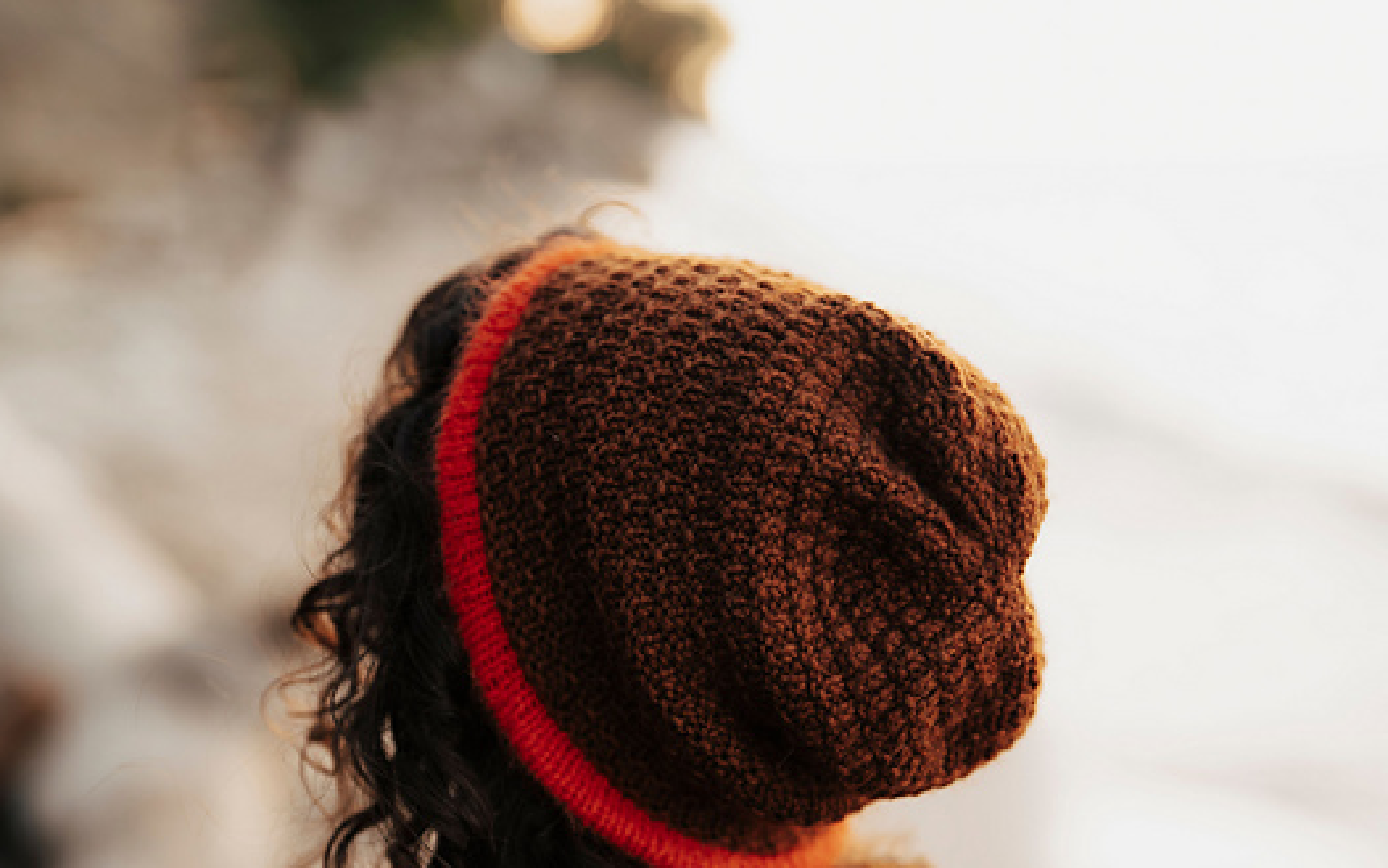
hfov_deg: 33.0
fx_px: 2346
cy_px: 555
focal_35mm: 62
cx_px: 670
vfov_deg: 20.9
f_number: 2
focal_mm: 50
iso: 160
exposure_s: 1/500
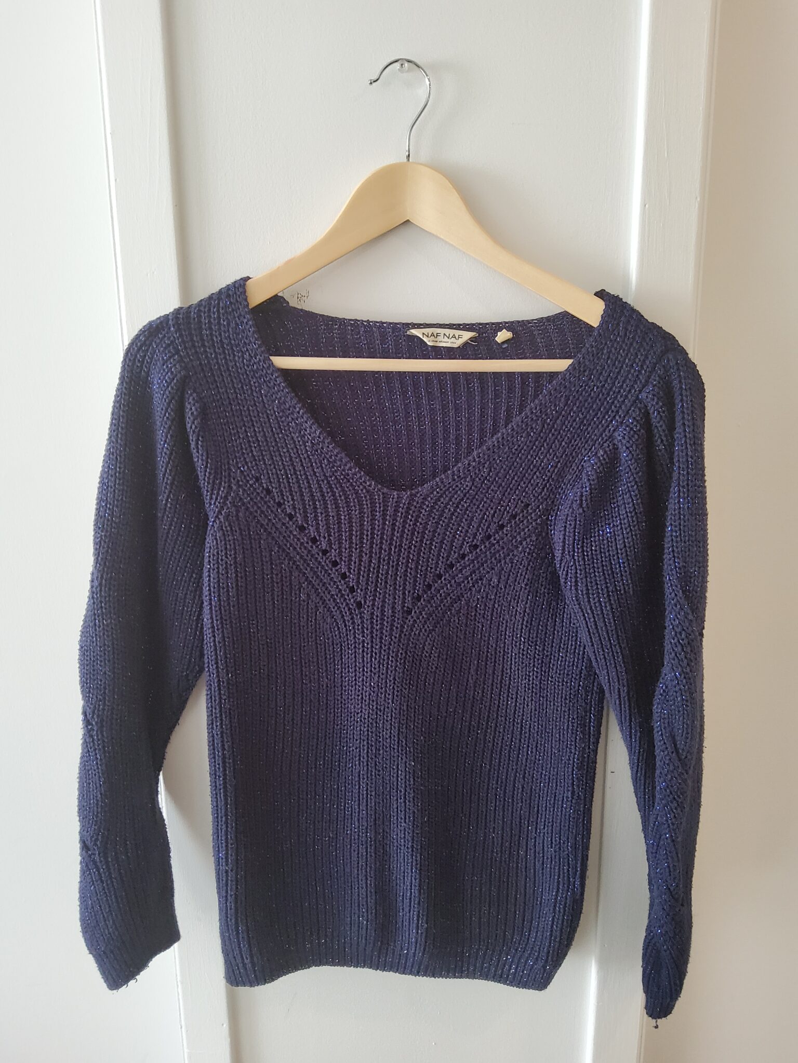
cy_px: 532
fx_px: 799
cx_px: 399
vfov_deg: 67.3
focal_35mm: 26
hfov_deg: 53.1
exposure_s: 1/50
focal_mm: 3.08
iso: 250
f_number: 2
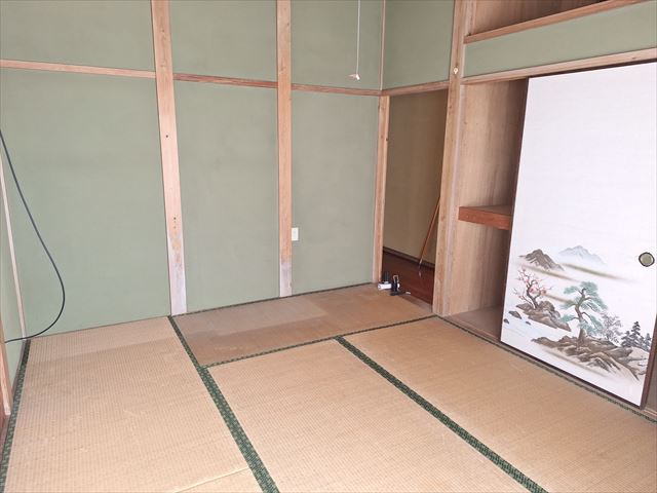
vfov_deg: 58.9
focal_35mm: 23
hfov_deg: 73.9
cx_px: 328
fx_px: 437
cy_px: 246
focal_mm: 5.54
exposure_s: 1/25
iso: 25
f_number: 1.8
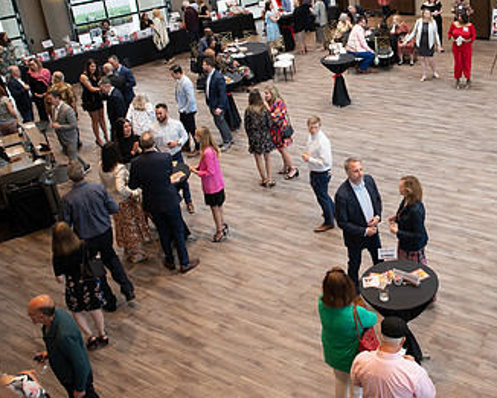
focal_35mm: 40
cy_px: 131
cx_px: 363
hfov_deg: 44.5
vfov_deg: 36.9
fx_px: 589
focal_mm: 24
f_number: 4.5
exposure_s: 1/100
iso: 1250
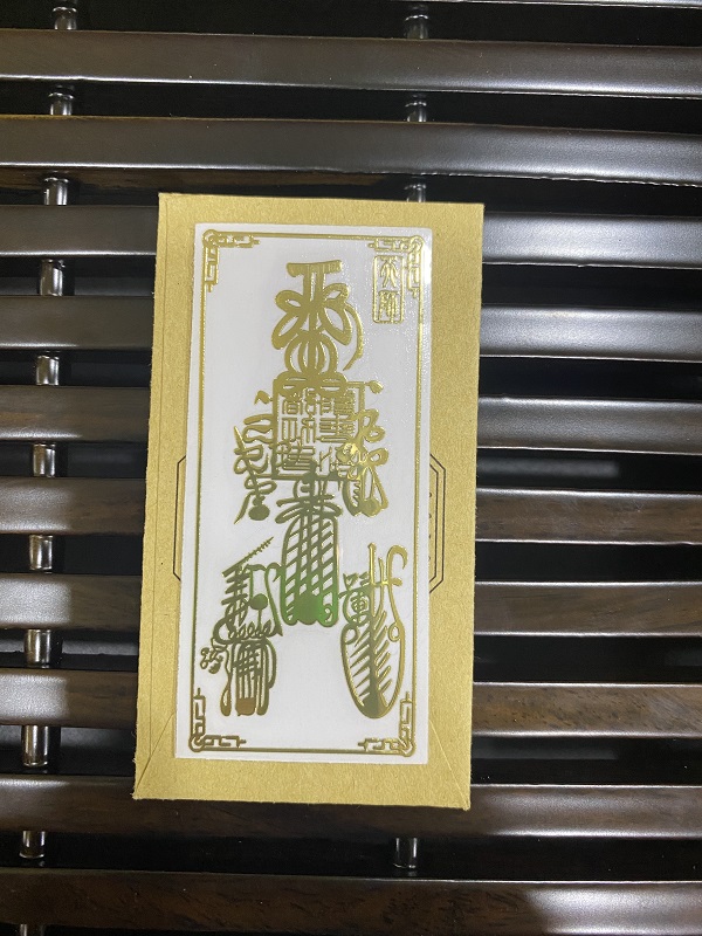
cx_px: 351
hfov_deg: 53.1
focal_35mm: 26
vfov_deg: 67.3
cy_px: 468
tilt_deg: -86.6
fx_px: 703
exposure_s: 1/50
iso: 160
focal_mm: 4.25
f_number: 1.8
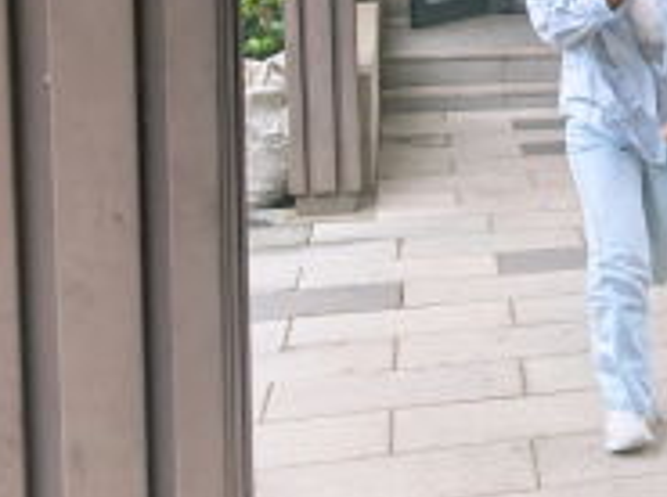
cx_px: 1031
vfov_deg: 18.5
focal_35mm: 78
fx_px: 1500
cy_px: 40
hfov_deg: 20.9
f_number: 2
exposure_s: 1/1996
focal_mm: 6.98
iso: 200
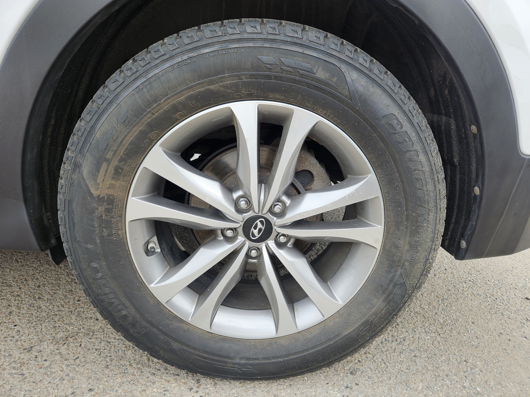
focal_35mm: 23
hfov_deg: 73.9
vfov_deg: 58.9
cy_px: 198
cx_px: 265
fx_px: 352
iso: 25
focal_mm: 5.4
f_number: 1.8
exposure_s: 1/239
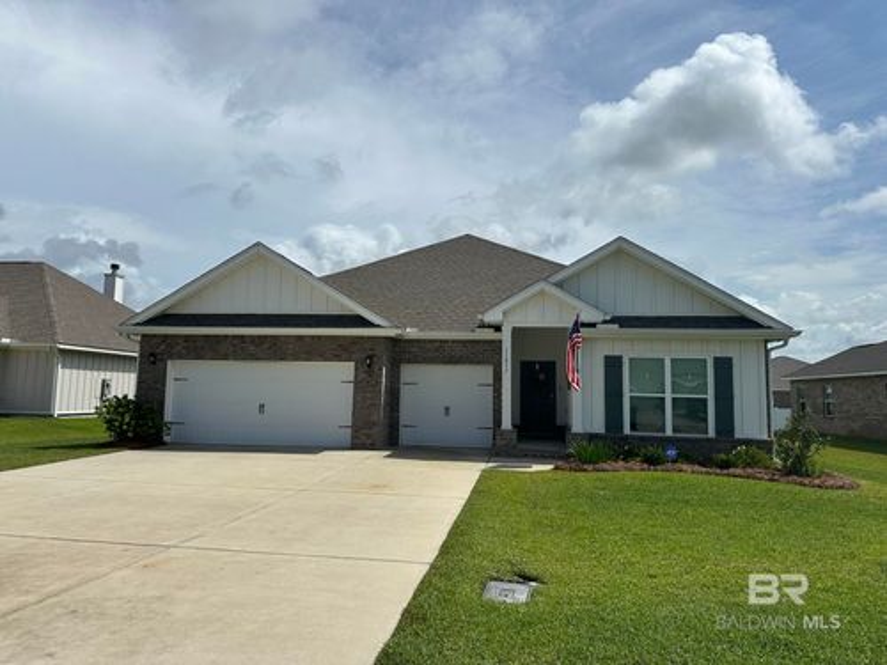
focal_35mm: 24
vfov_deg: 56.8
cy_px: 332
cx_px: 444
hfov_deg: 71.6
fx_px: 615
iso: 80
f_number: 1.78
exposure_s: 1/13699
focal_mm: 6.86
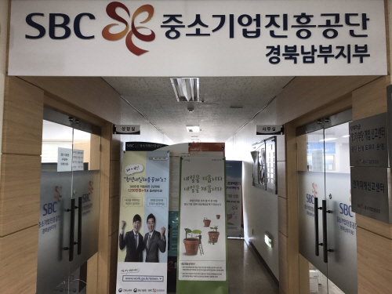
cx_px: 196
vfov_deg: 49.7
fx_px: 317
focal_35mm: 28
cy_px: 147
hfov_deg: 63.4
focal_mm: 3.99
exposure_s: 1/30
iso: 25
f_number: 1.8
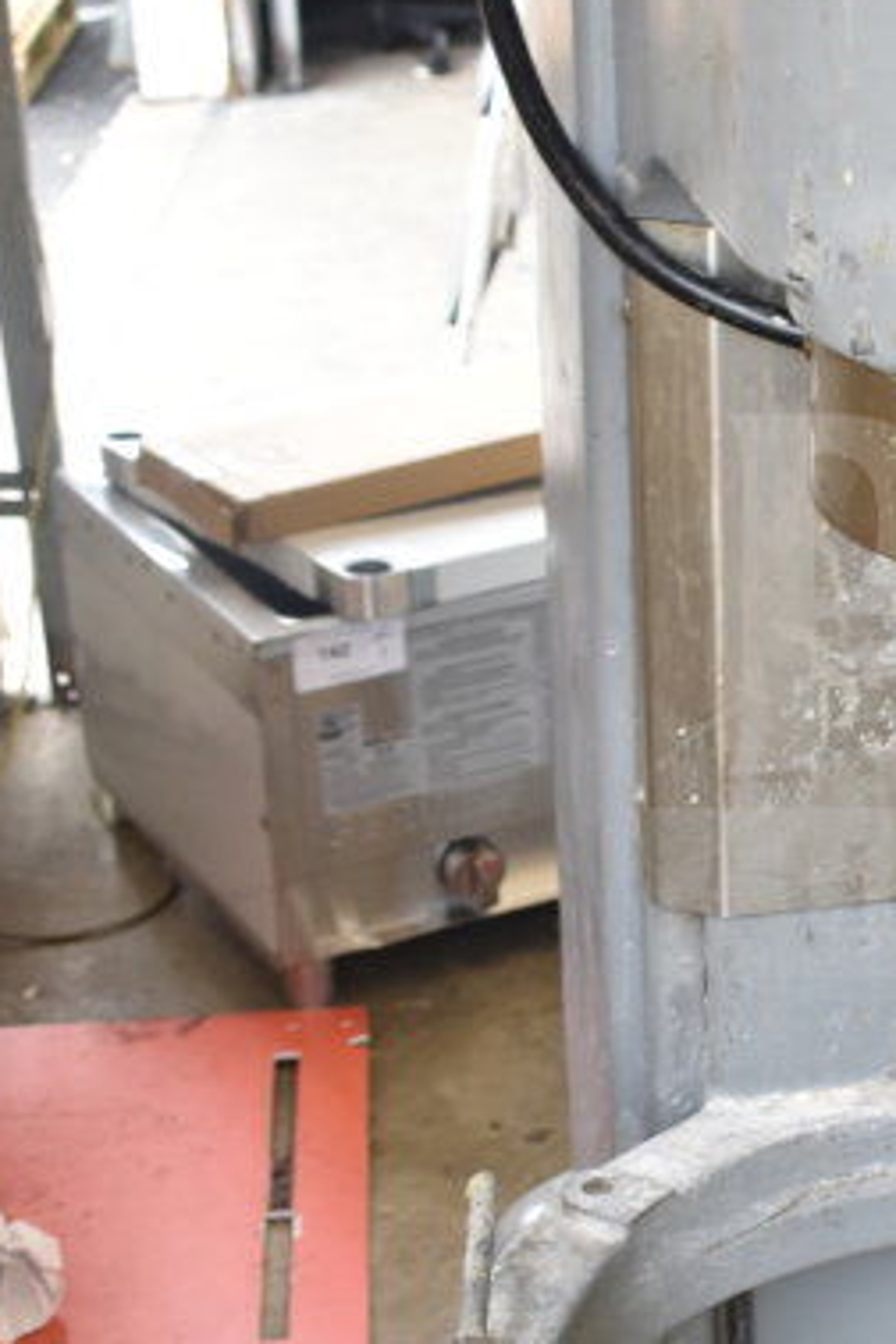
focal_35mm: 76
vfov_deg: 26.6
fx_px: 2845
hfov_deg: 17.2
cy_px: 695
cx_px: 1045
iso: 560
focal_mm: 21
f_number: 3.8
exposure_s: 1/30
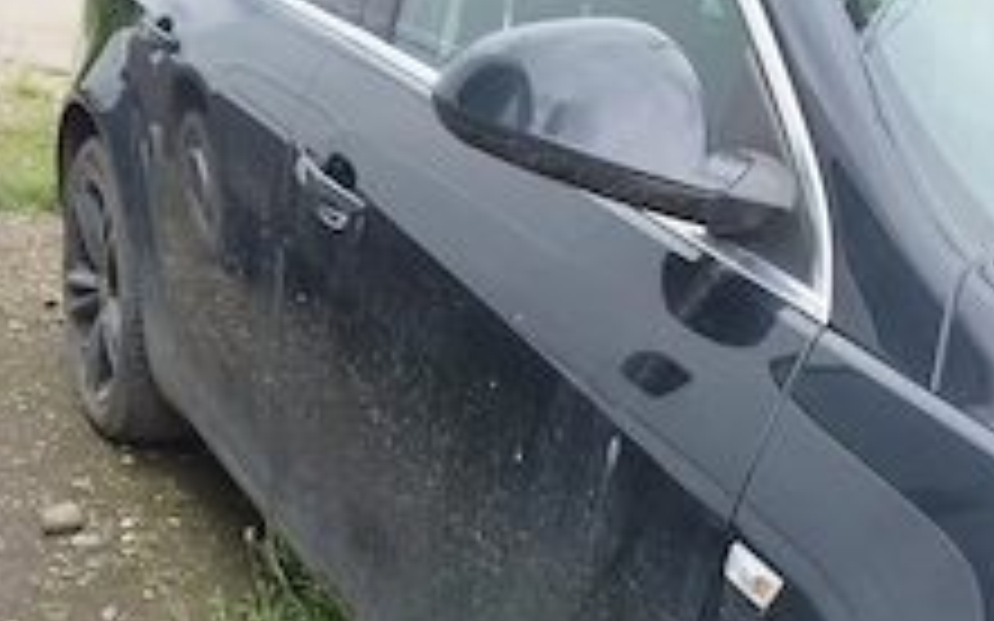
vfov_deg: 25.4
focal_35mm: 48
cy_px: 634
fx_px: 1300
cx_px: 639
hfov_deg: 41.5
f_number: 1.89
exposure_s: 1/103
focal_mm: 5.95
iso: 50
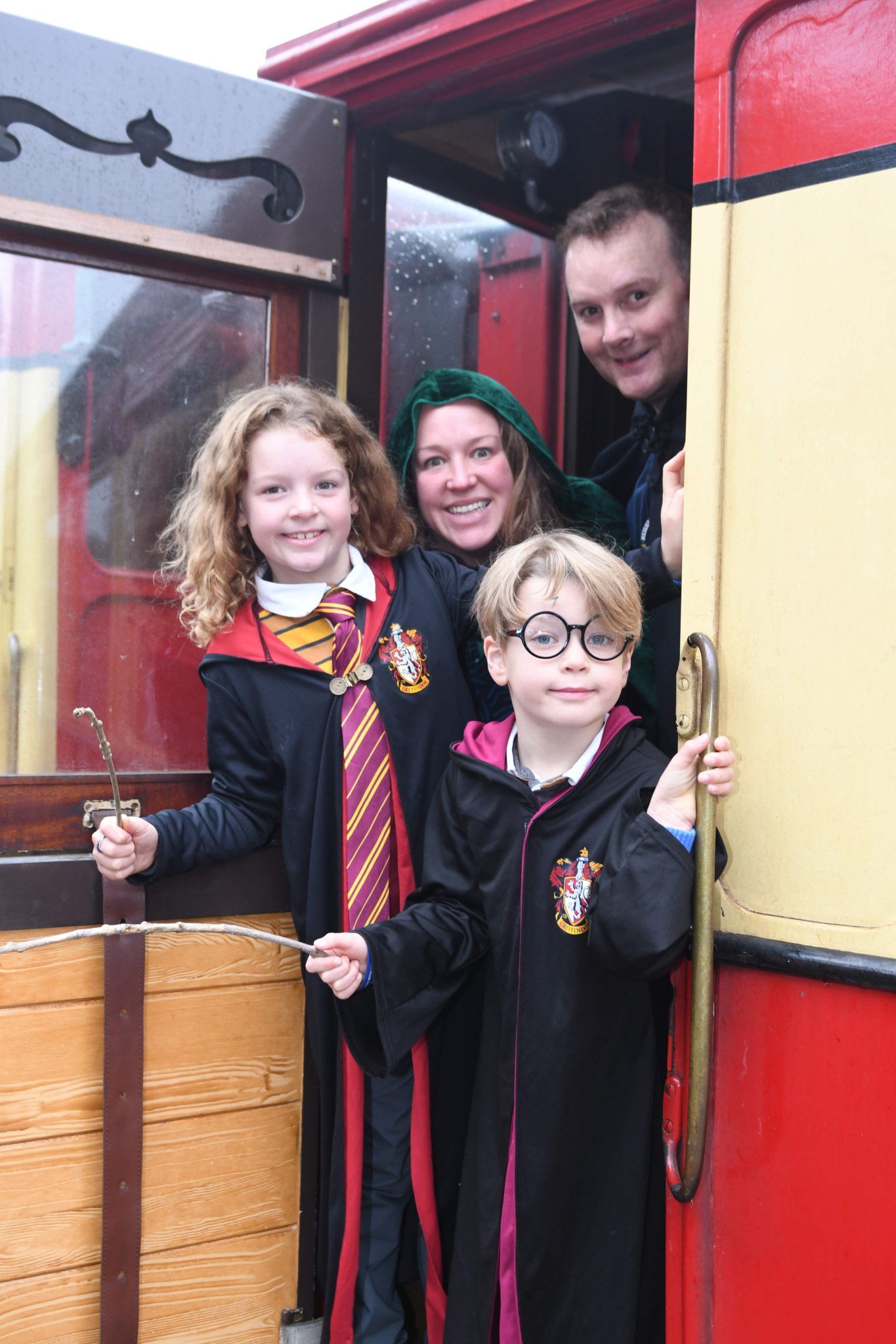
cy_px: 672
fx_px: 1512
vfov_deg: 47.9
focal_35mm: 40
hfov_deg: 33.0
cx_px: 448
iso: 500
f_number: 2.8
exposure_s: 1/125
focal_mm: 27
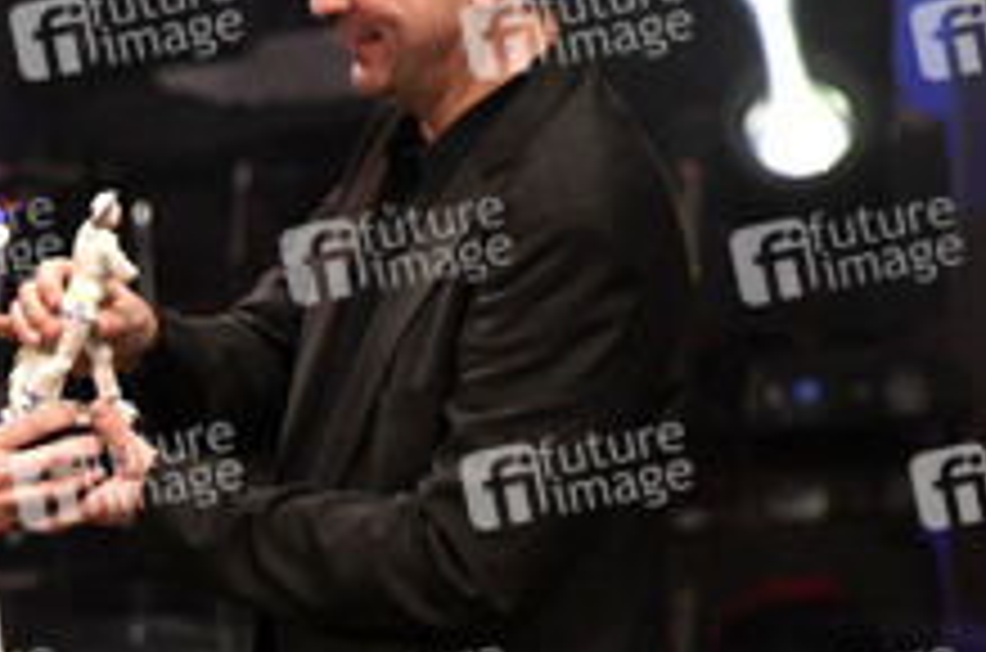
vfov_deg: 2.2
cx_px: 7
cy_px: 364
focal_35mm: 619
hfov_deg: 3.3
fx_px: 16917
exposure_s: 1/160
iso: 3200
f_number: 6.3
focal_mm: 300
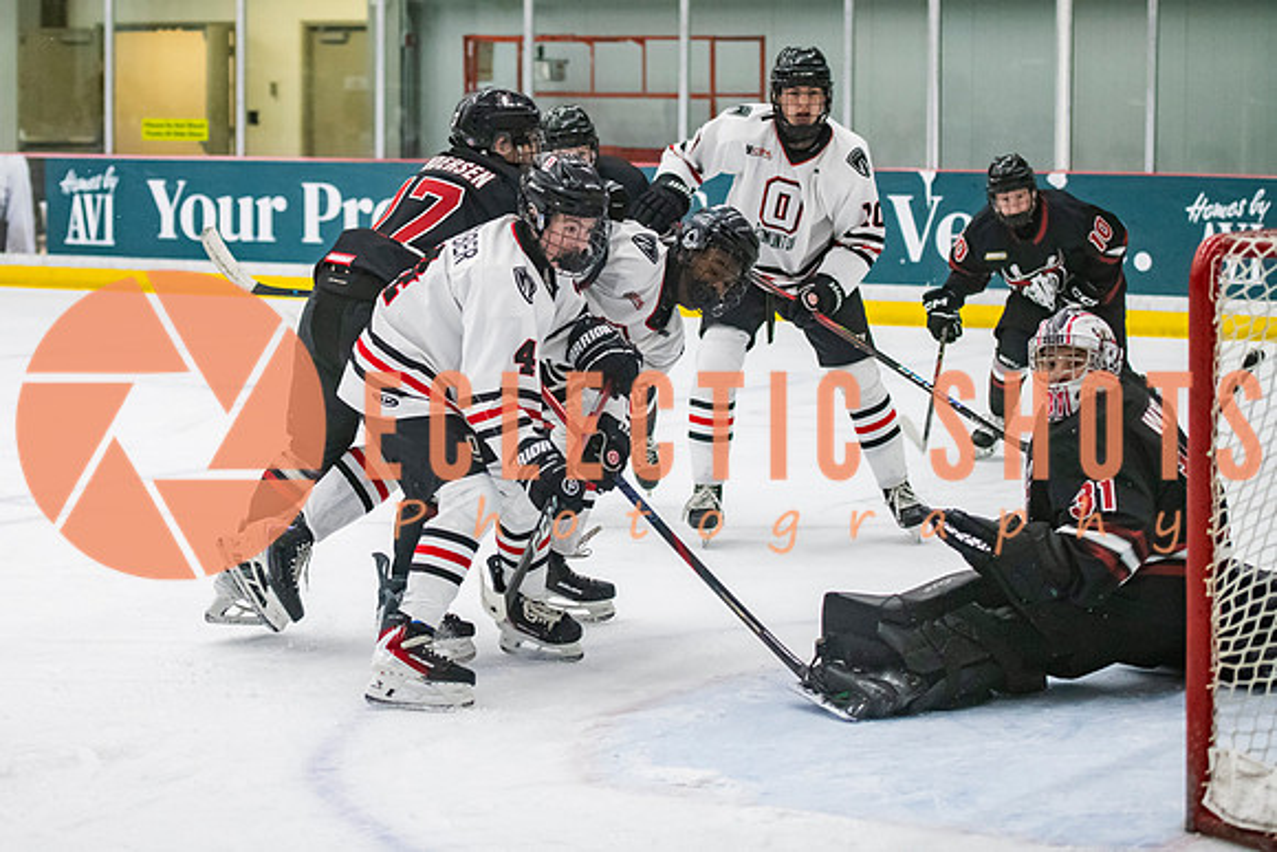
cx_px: 396
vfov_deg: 13.9
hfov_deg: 20.7
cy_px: 304
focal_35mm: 98
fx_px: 3488
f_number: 3.2
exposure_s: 1/800
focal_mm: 70
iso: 2500
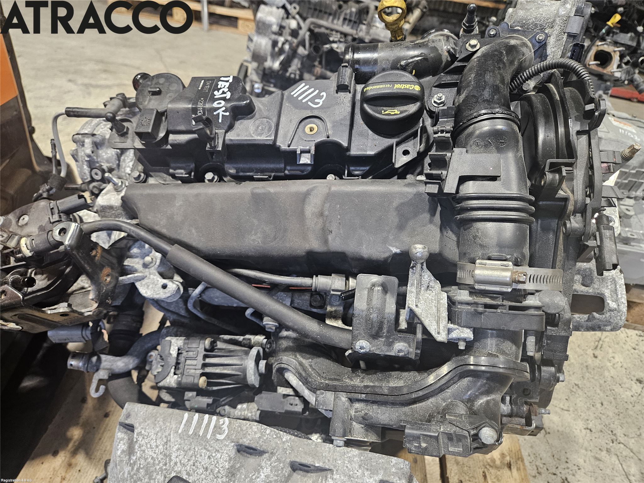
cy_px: 242
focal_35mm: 23
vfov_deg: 58.9
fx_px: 428
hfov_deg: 73.9
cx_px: 322
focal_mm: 5.4
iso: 400
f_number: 1.8
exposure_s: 1/100
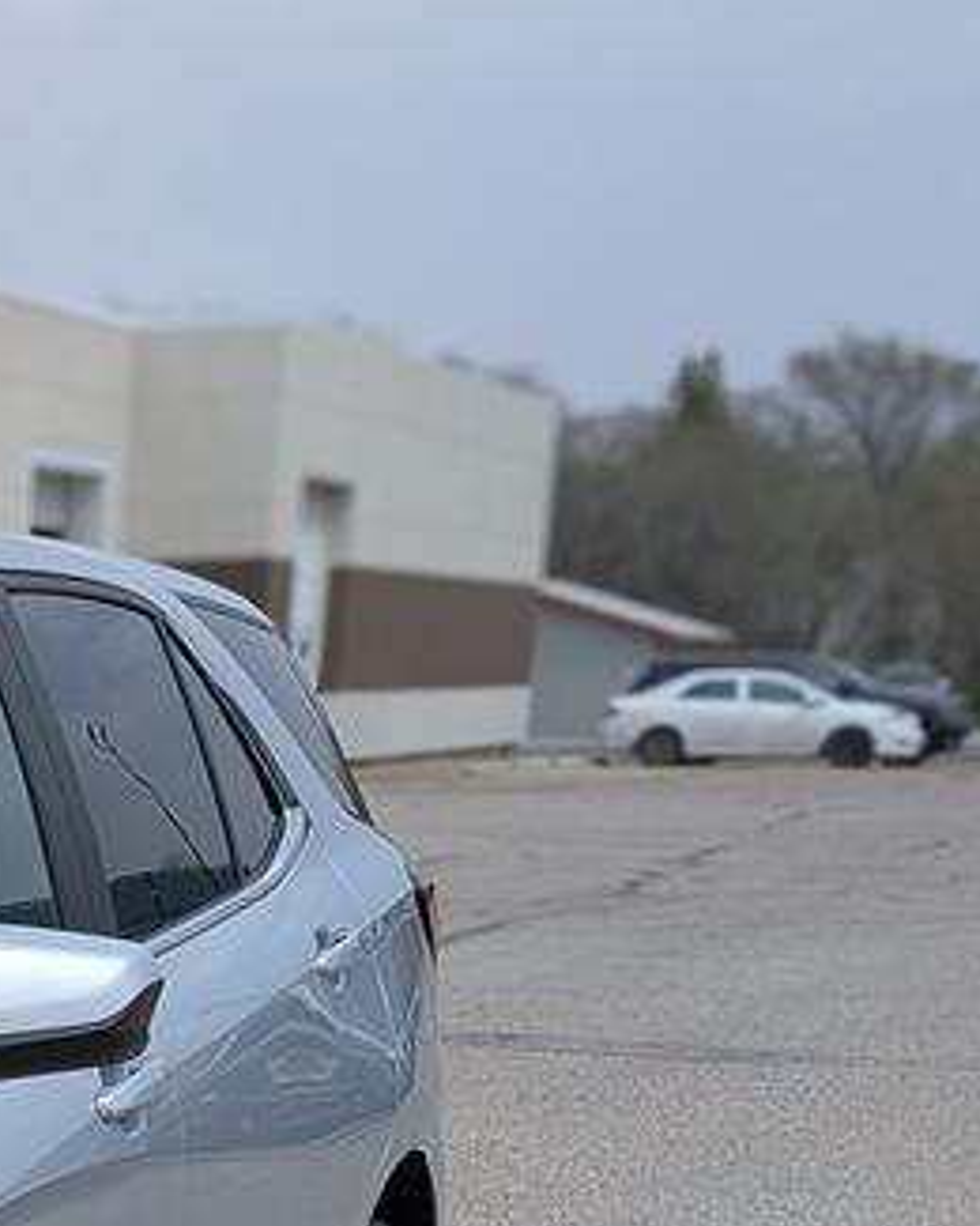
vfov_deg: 19.4
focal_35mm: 92
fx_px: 3335
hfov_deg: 14.2
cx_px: -944
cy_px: 1528
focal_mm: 6.9
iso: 19
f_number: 1.68
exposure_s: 1/1045
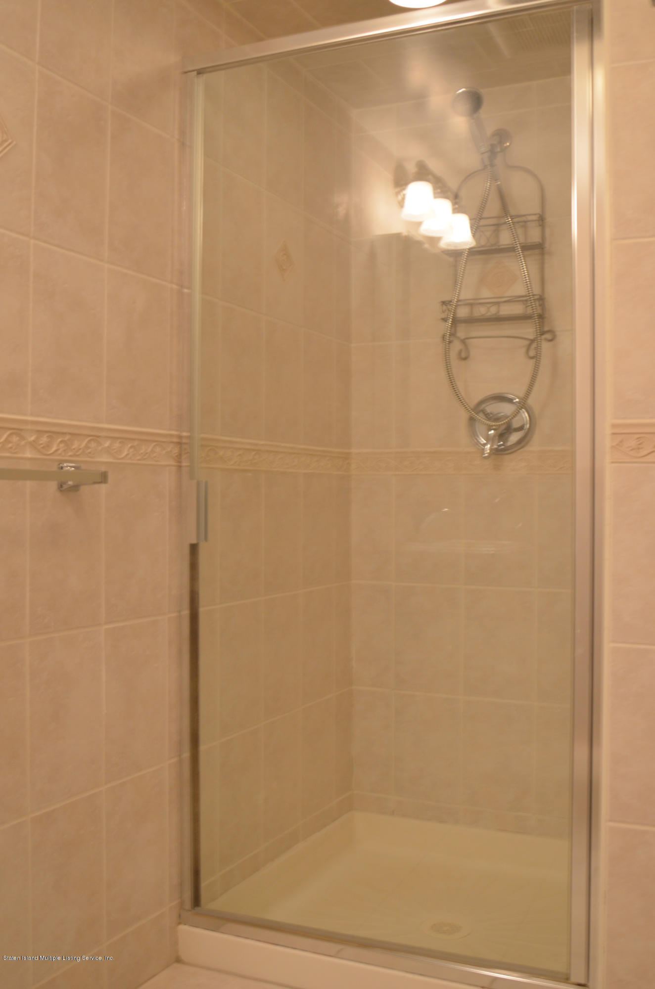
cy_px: 494
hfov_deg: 36.7
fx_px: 987
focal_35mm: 36
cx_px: 328
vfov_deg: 53.2
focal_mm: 24
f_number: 4
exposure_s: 1/60
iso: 450
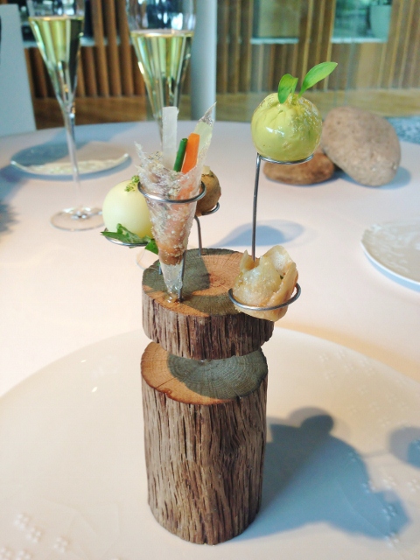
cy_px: 280
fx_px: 534
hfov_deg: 42.9
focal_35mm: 33
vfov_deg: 55.4
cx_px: 210
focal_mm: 4.13
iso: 64
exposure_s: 1/60
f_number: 2.4
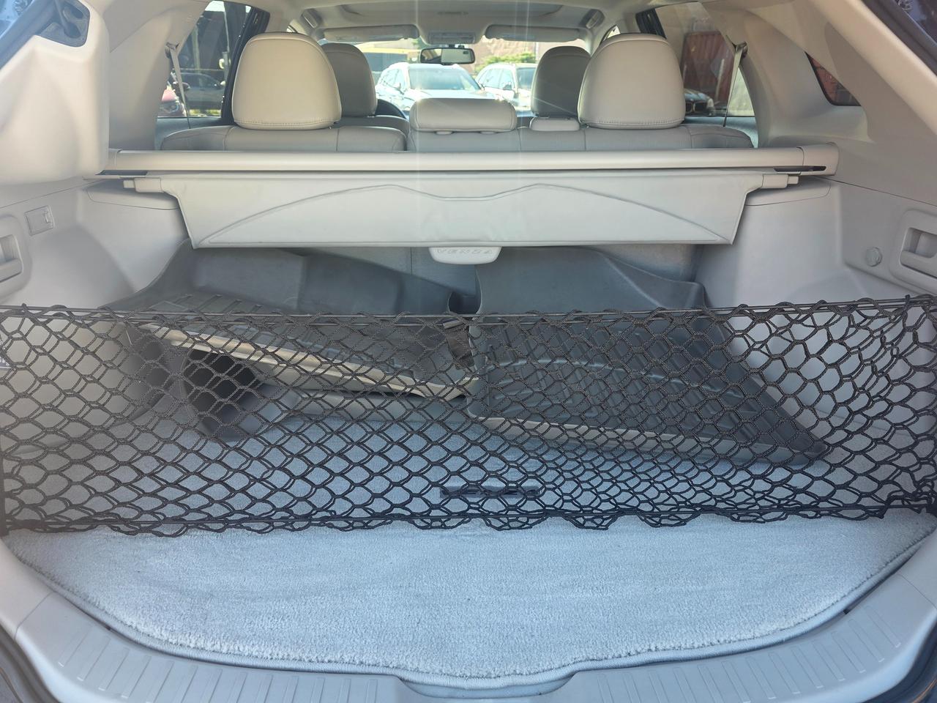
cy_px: 352
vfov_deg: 58.9
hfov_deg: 73.9
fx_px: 623
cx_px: 468
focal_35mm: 23
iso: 80
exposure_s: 1/180
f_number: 1.7
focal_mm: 6.3
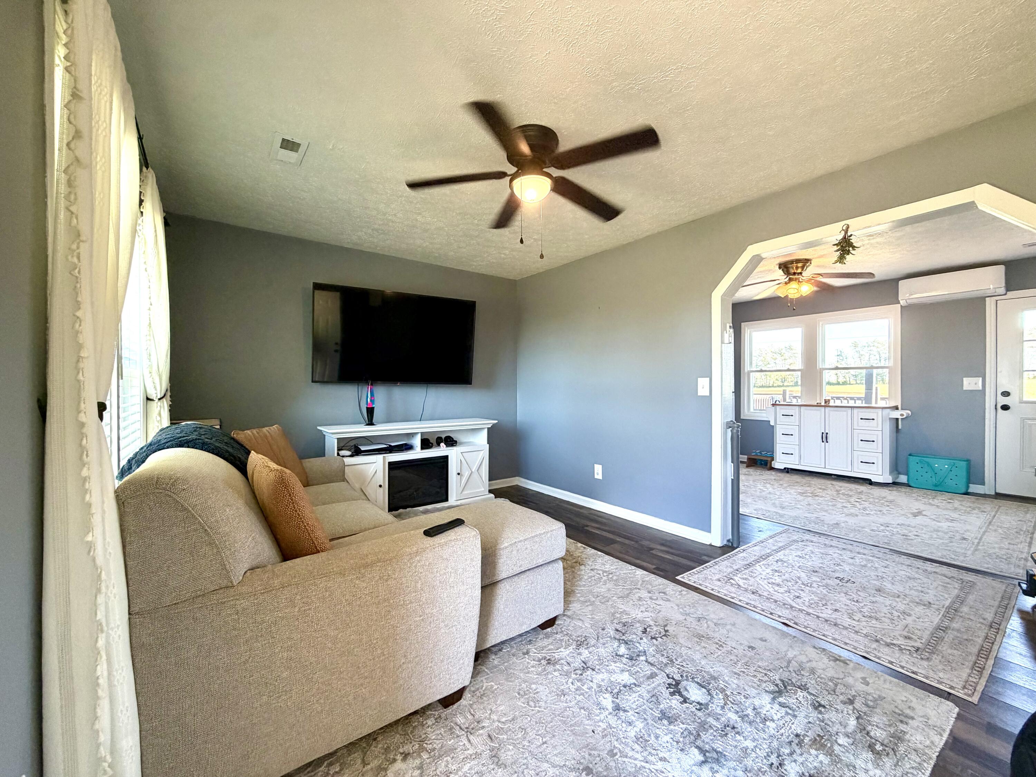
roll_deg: +0.9
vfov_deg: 85.7
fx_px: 419
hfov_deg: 102.1
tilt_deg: -0.4
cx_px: 518
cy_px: 388
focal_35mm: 14
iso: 200
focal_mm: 2.22
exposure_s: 1/60
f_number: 2.2
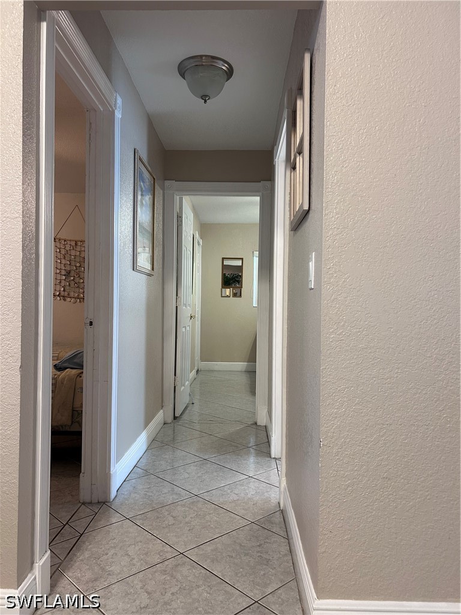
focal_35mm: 26
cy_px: 308
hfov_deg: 53.1
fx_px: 462
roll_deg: -1.8
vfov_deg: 67.3
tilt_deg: +0.1
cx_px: 230
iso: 200
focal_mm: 5.7
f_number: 1.5
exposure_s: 1/60
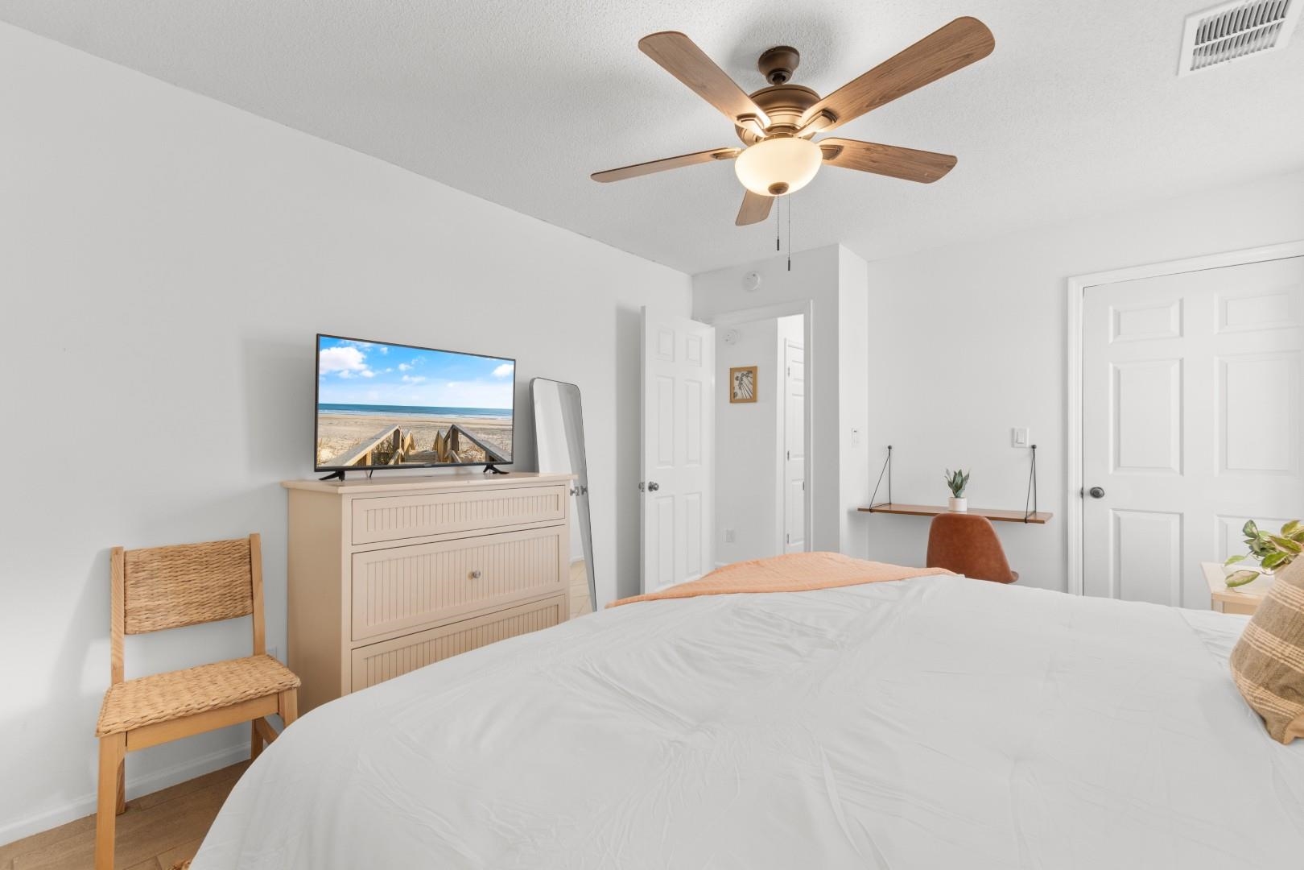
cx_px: 652
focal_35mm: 15
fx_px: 543
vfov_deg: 77.3
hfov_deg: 100.4
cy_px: 435
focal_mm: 10
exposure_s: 1.3
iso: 100
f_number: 5.6
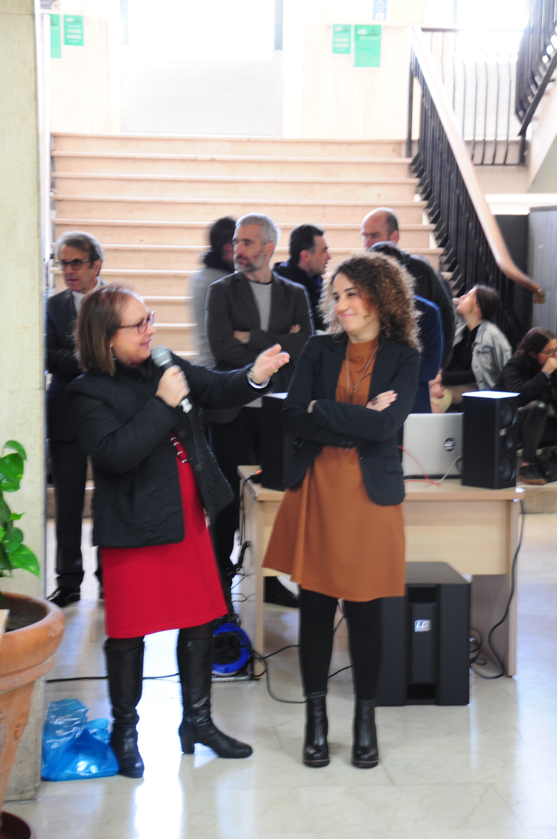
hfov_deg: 17.4
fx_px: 1815
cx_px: 278
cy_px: 420
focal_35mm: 78
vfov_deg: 26.0
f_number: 5
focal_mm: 52
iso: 640
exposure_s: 1/8
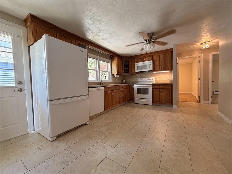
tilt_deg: -2.2
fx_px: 94
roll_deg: +2.4
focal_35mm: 14
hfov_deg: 102.1
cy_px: 87
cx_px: 116
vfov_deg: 85.7
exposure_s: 1/120
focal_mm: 2.22
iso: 250
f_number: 2.2
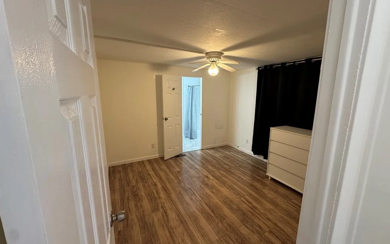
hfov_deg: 101.5
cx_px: 196
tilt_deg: -11.1
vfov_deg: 74.8
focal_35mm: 15
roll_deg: -0.2
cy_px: 120
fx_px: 159
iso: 320
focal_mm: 2.22
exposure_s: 1/60
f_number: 2.2
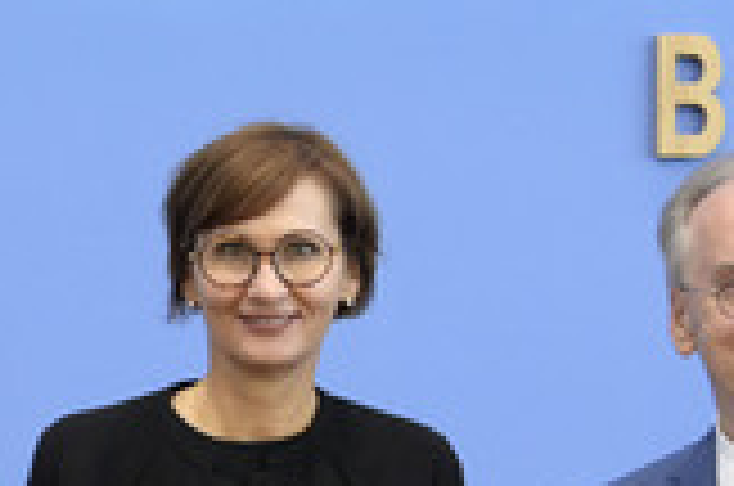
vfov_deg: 12.0
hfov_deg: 18.3
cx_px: 182
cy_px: 567
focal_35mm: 111
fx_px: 2259
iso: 5000
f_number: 5.6
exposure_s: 1/500
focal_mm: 40
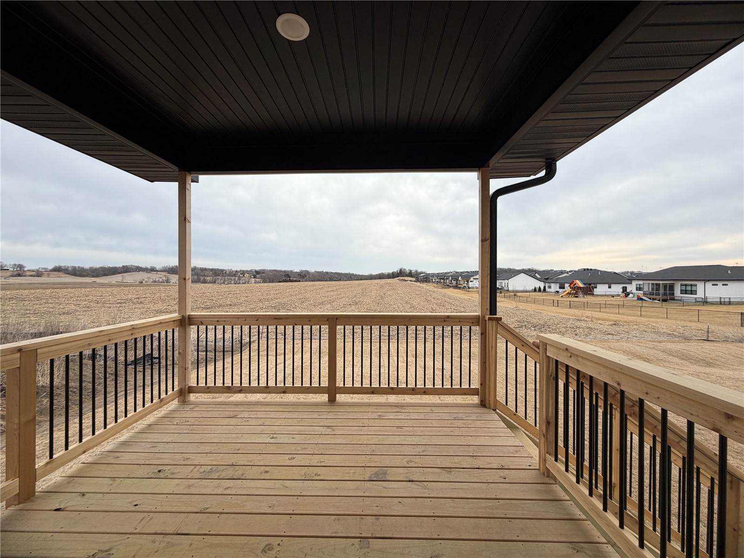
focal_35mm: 14
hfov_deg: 102.1
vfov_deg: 85.7
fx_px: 301
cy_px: 279
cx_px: 372
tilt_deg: -0.2
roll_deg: +0.3
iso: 40
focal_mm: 2.22
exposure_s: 1/770
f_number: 2.2
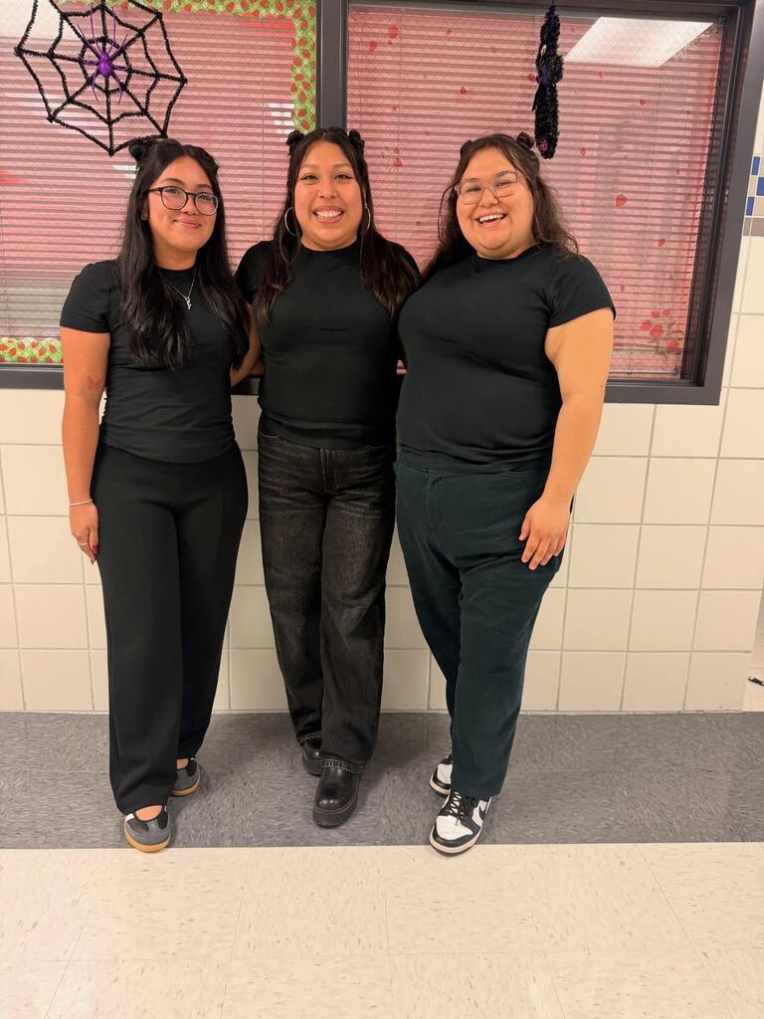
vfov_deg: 71.6
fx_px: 706
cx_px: 382
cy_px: 510
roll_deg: -2.2
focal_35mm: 24
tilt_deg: -14.0
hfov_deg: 56.8
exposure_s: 1/60
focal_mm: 6.76
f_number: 1.78
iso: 200
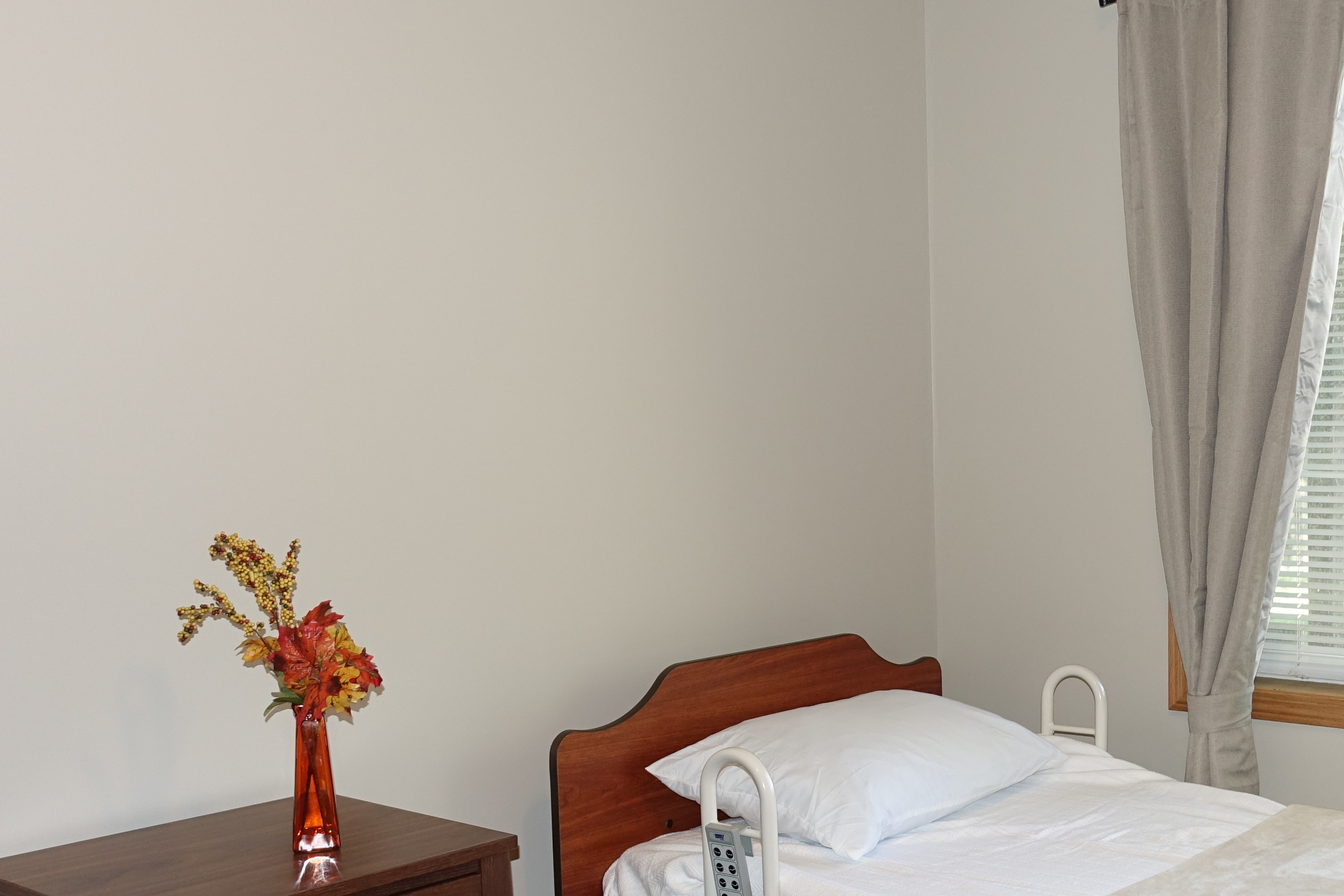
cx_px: 935
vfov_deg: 29.8
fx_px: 1680
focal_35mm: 45
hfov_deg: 42.8
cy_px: 531
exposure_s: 1/30
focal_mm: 8.8
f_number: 2.8
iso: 160
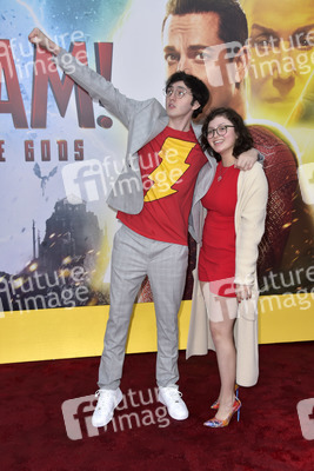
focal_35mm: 45
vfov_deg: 43.6
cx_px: 157
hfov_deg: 29.9
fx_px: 588
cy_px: 236
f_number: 6.3
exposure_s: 1/250
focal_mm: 45
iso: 320
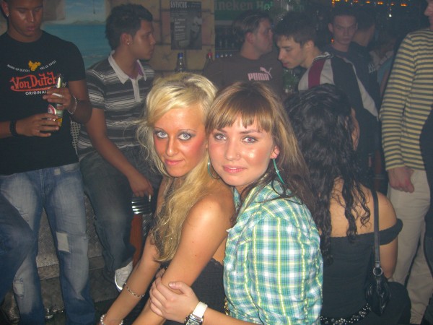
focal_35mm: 38
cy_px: 162
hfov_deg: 49.0
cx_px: 216
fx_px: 475
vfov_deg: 37.7
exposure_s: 1/60
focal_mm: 7.9
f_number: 2.8
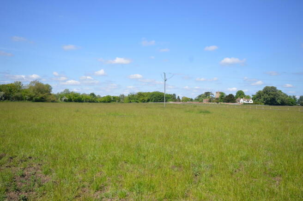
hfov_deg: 62.0
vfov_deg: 43.5
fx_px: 252
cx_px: 152
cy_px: 100
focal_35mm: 30
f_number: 7.1
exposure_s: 1/200
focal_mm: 20
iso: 100
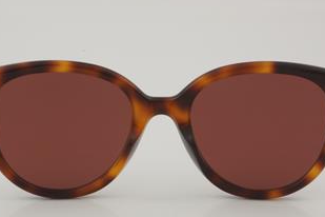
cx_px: 161
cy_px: 130
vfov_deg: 14.1
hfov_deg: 21.0
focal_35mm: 97
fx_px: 876
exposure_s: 1/3
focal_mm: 50
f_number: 32
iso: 100
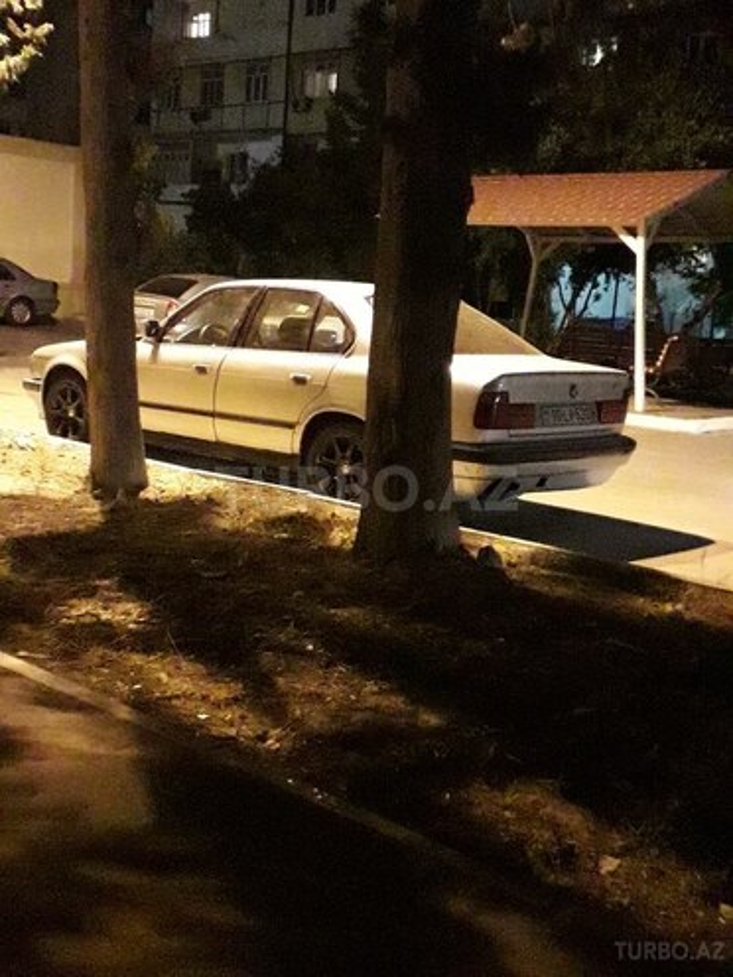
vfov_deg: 65.3
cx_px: 366
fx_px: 762
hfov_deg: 51.4
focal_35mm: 27
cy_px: 488
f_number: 1.9
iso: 1250
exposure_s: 1/17
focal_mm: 3.6
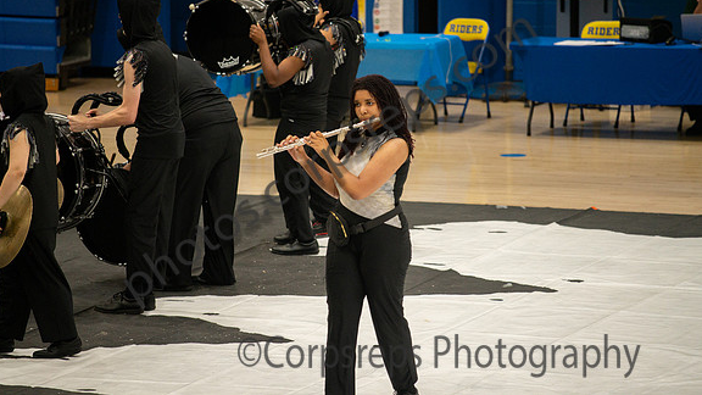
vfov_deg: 5.8
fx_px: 3928
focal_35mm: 211
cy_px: 160
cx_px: 350
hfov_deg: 10.2
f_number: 4
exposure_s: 1/500
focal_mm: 200
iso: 3600
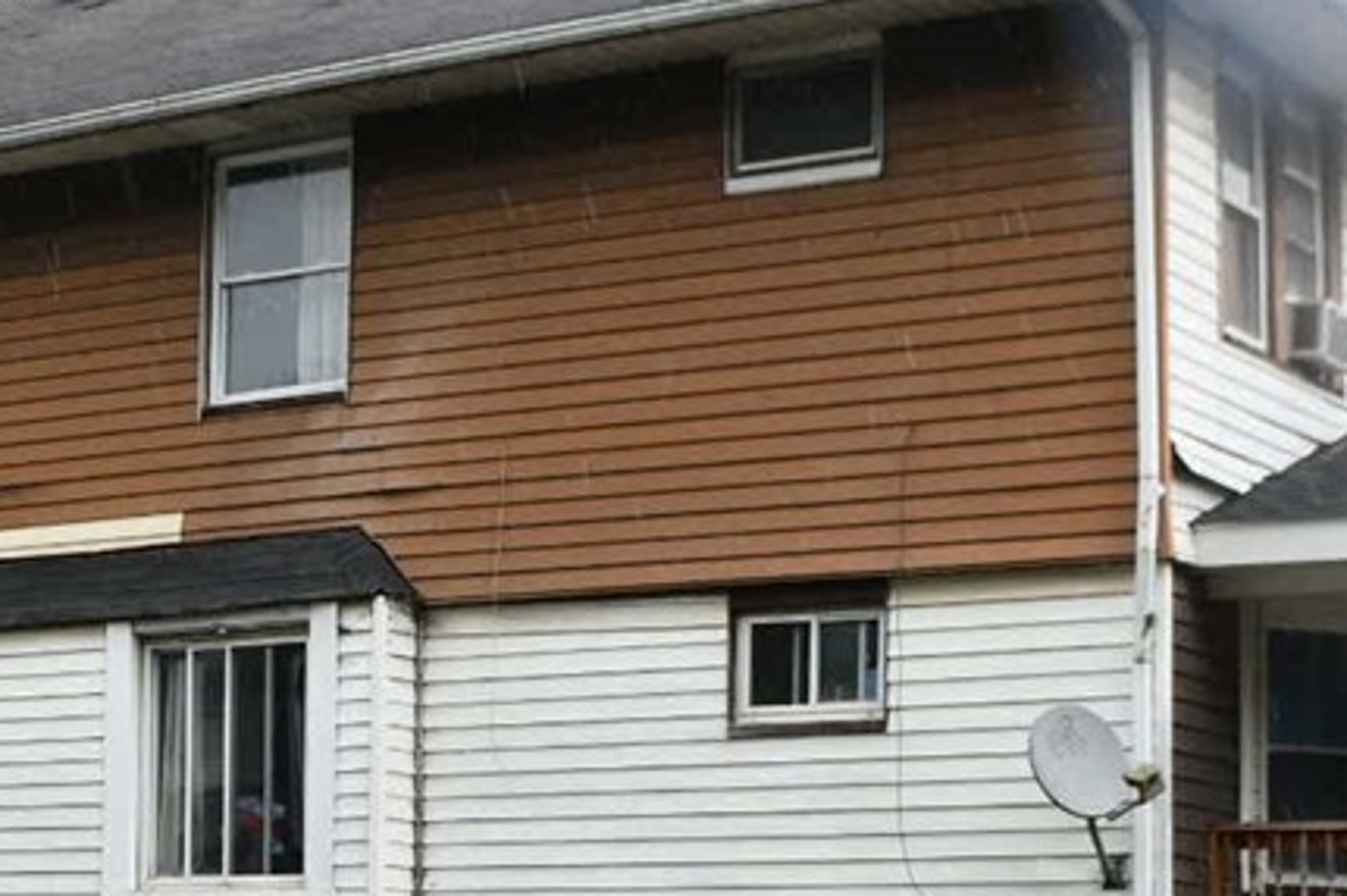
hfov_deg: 21.9
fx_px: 3402
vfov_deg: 14.8
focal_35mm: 91
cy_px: 896
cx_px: 132
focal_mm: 24
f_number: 5.6
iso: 200
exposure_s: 1/250
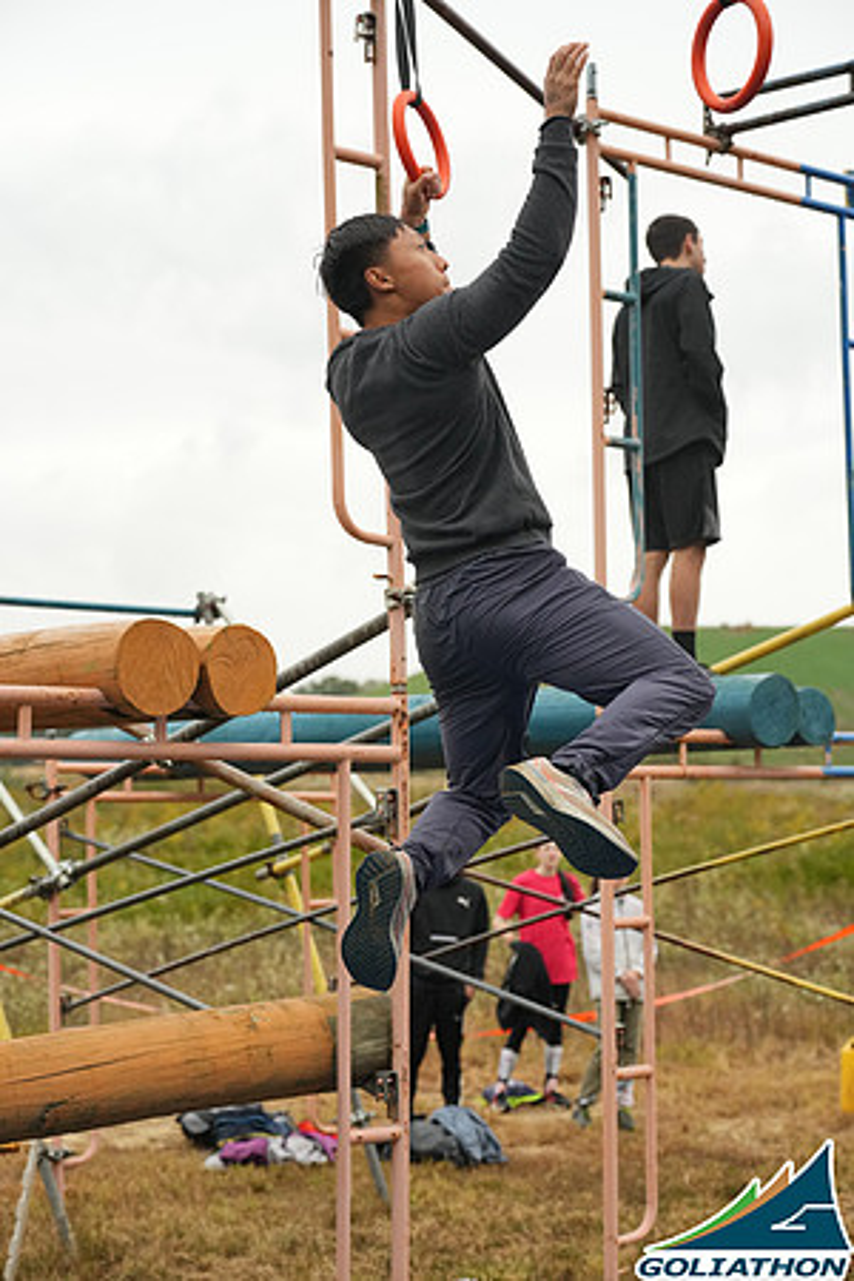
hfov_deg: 20.0
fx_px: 2419
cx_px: 427
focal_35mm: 68
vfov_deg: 29.7
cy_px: 640
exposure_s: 1/2500
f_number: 4
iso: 2500
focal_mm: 68
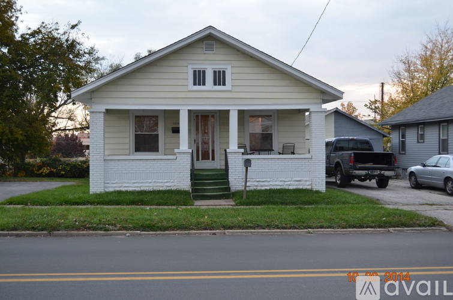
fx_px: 565
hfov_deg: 43.7
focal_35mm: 45
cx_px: 226
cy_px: 150
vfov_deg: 29.7
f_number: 4.5
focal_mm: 30
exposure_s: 1/15
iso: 100
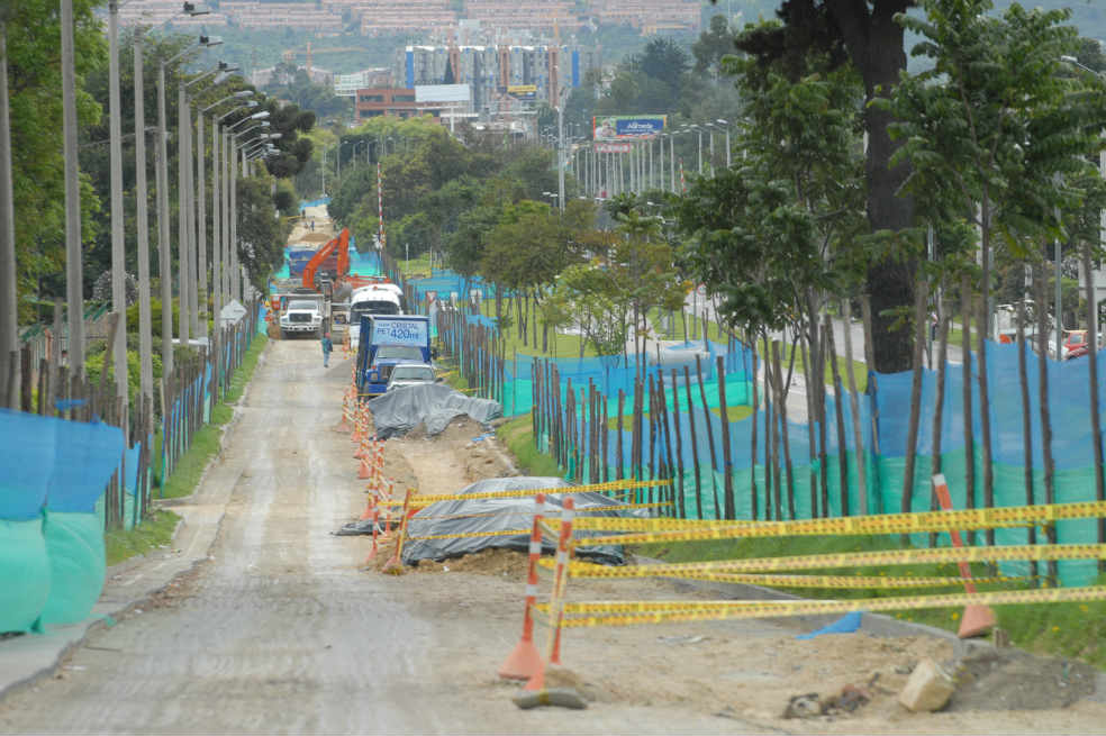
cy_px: 368
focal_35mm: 300
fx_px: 9212
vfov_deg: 4.6
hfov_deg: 6.9
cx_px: 553
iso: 400
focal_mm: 200
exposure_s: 1/400
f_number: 7.1
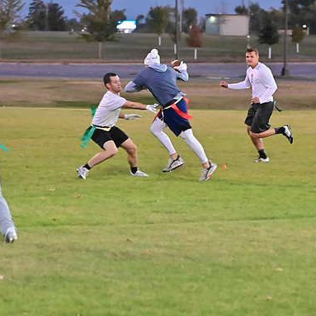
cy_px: 158
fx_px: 1993
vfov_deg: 9.1
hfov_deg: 9.1
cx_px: 168
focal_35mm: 193
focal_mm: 100
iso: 6400
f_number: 4
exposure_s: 1/400
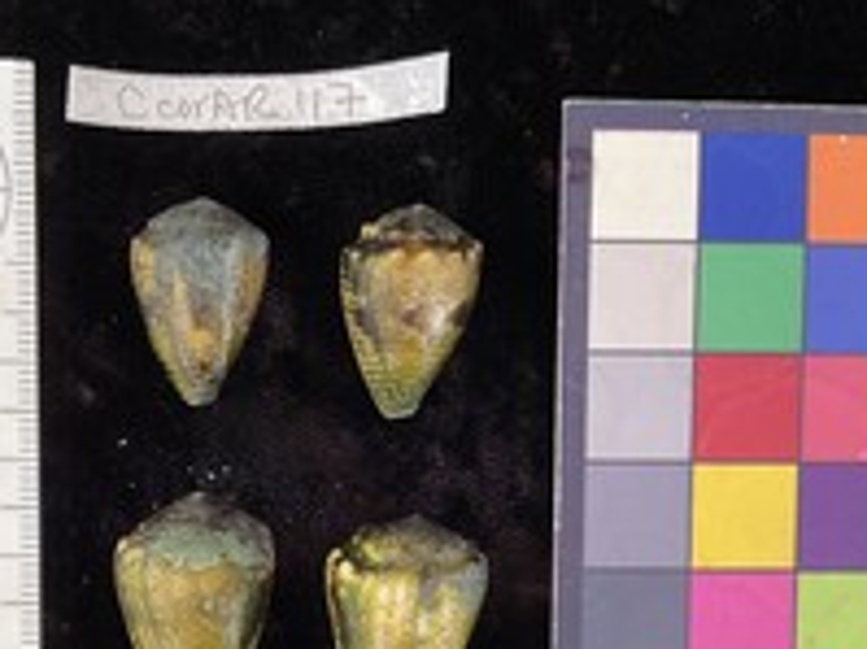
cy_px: 568
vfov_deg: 27.6
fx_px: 1277
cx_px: 357
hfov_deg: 37.4
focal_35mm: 51
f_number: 1.8
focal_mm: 3
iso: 50
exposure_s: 1/60
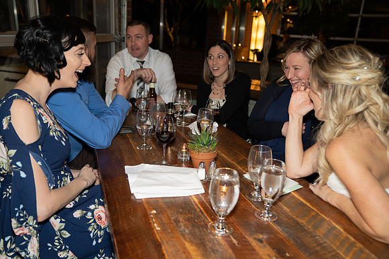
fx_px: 324
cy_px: 130
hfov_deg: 61.9
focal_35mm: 30
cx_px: 194
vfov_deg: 43.6
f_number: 2.8
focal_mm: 30
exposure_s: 1/160
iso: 2000
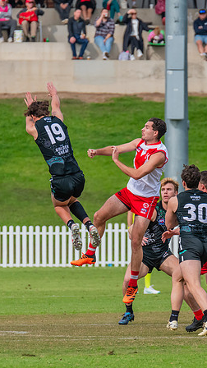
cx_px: 130
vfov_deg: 2.7
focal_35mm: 791
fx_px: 7718
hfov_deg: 1.5
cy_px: 213
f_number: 8
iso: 800
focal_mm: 420
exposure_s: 1/1600
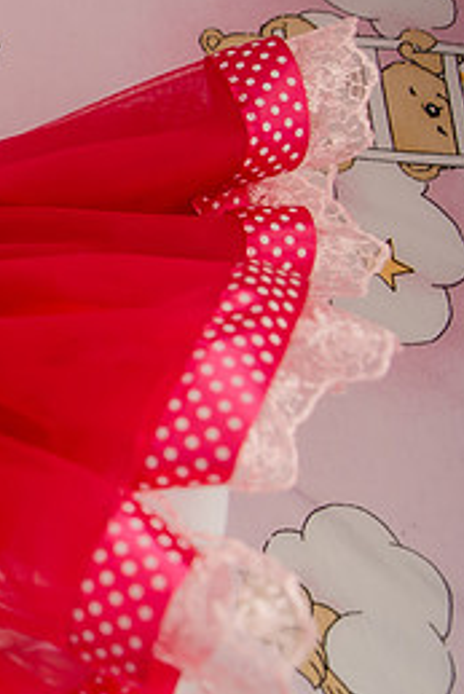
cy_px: 261
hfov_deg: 14.8
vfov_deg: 27.6
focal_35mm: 73
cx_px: -500
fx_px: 1409
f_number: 3.5
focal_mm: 24
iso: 400
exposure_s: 1/125
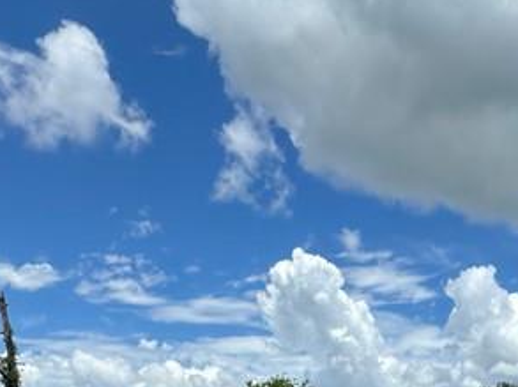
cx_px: 491
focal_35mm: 49
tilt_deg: -9.0
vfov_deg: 22.7
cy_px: 615
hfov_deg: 35.9
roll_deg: -0.5
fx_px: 732
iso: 40
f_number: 2.2
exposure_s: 1/1880
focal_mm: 2.22
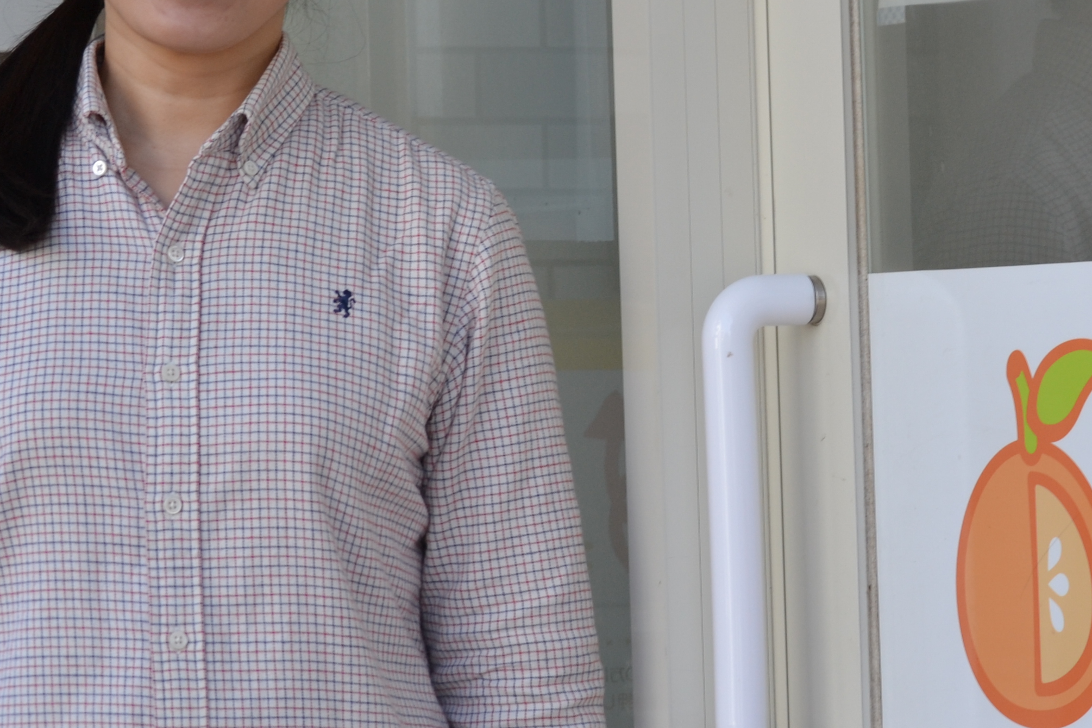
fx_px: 5737
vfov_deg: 7.3
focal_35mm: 189
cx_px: 809
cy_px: 241
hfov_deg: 10.9
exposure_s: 1/125
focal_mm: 55
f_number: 5.6
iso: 180
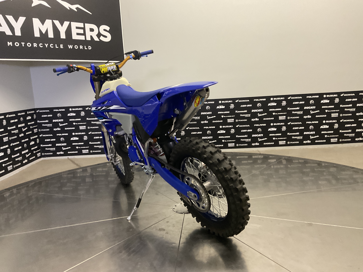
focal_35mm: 29
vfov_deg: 48.2
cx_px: 182
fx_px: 304
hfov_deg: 61.7
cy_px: 136
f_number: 1.8
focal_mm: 3
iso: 200
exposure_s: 1/60
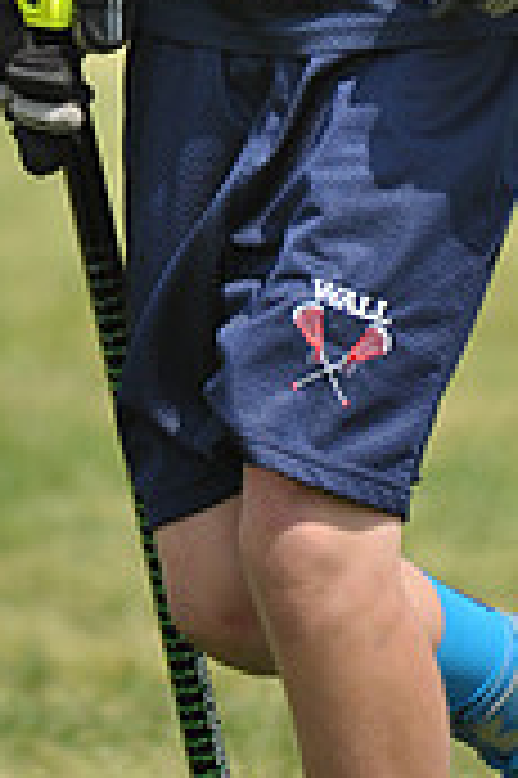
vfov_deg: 1.8
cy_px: -454
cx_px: 270
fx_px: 25431
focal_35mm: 1176
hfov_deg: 1.2
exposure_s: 1/3200
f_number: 4
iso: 640
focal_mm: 350
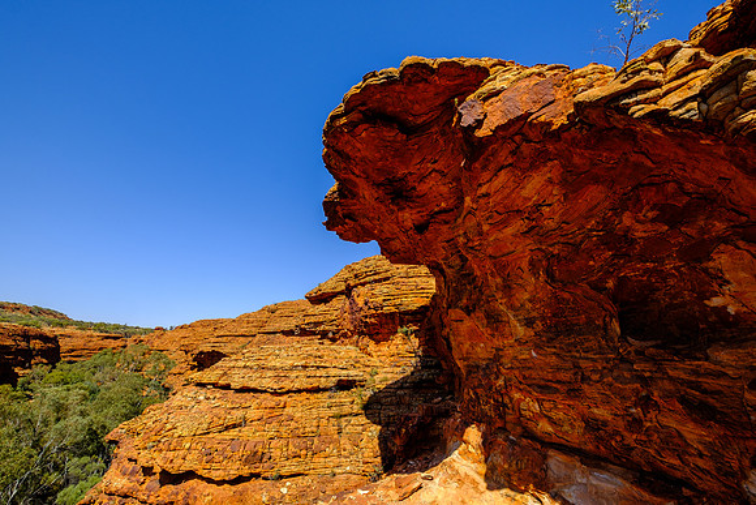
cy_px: 252
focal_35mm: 15
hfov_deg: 100.4
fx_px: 315
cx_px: 378
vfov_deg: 77.4
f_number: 8
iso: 200
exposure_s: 1/350
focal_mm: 10
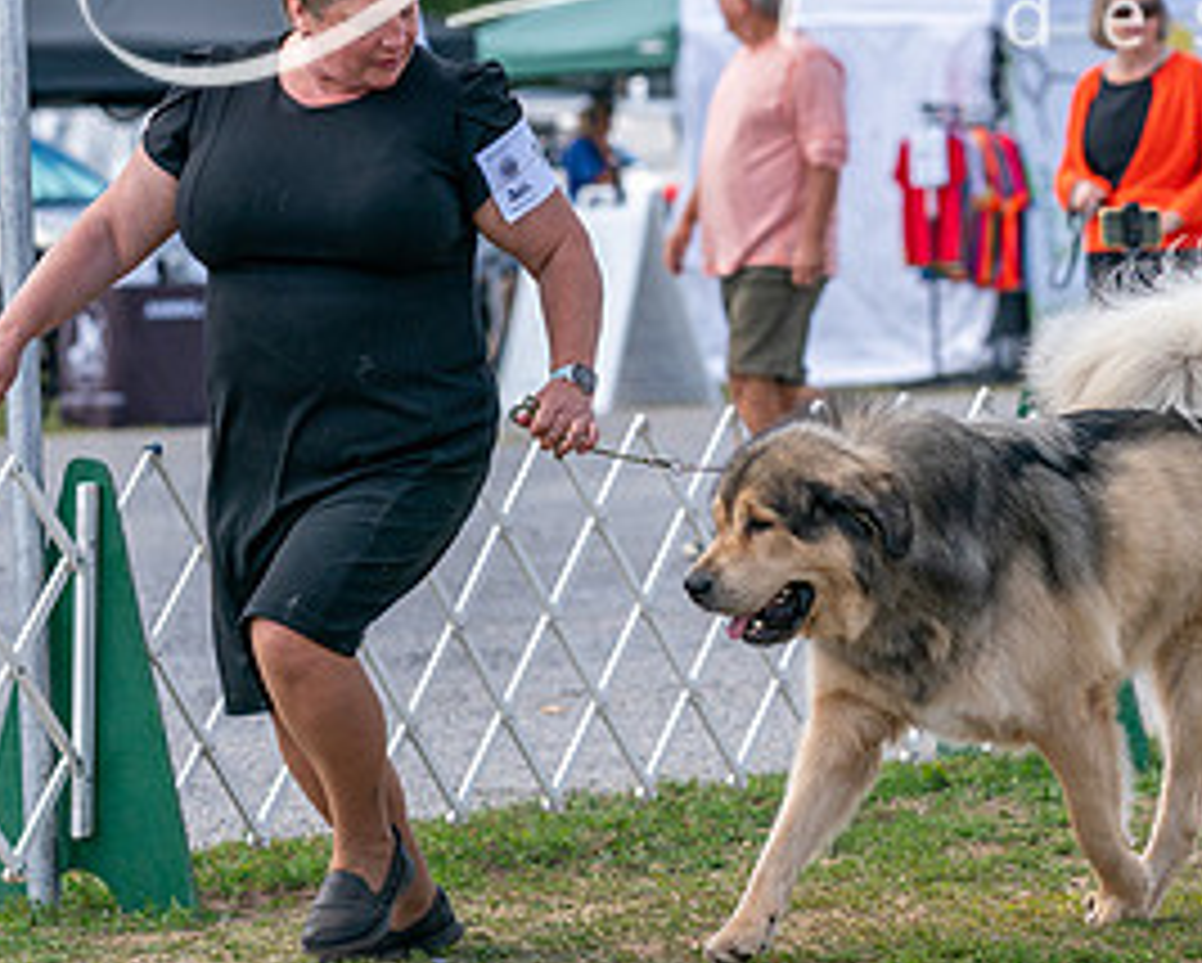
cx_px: 835
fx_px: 9541
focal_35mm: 268
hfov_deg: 7.2
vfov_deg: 5.8
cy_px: 180
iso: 400
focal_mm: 113
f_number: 4
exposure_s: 1/2000
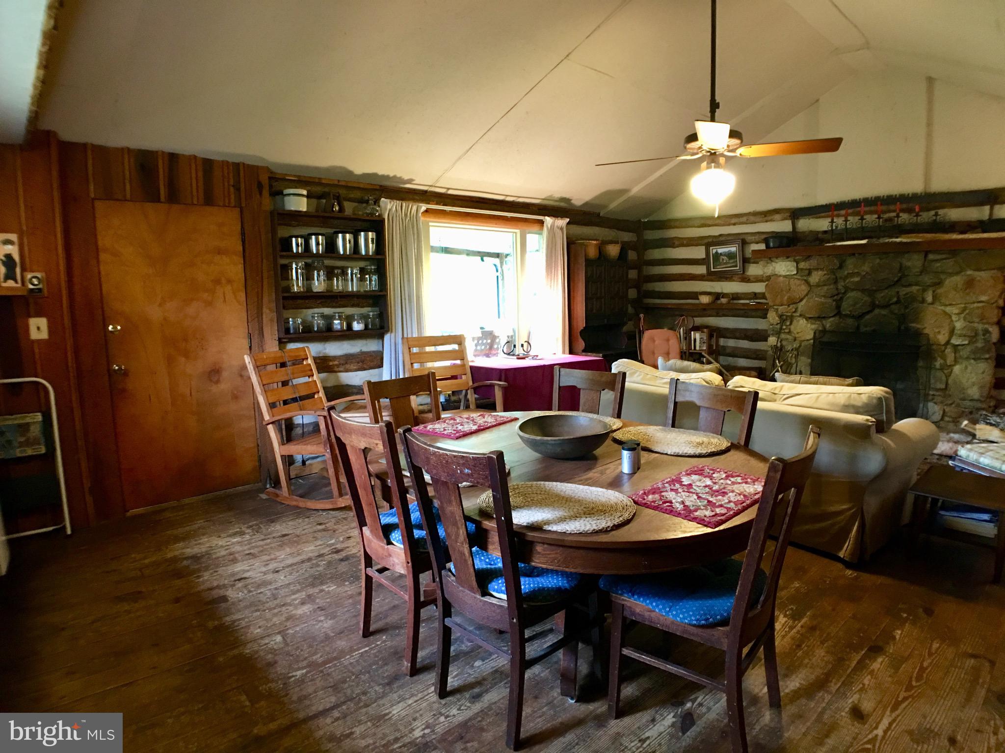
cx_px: 502
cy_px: 376
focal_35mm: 29
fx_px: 842
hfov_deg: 61.7
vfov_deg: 48.2
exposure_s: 1/8
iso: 100
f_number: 2.2
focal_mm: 4.15
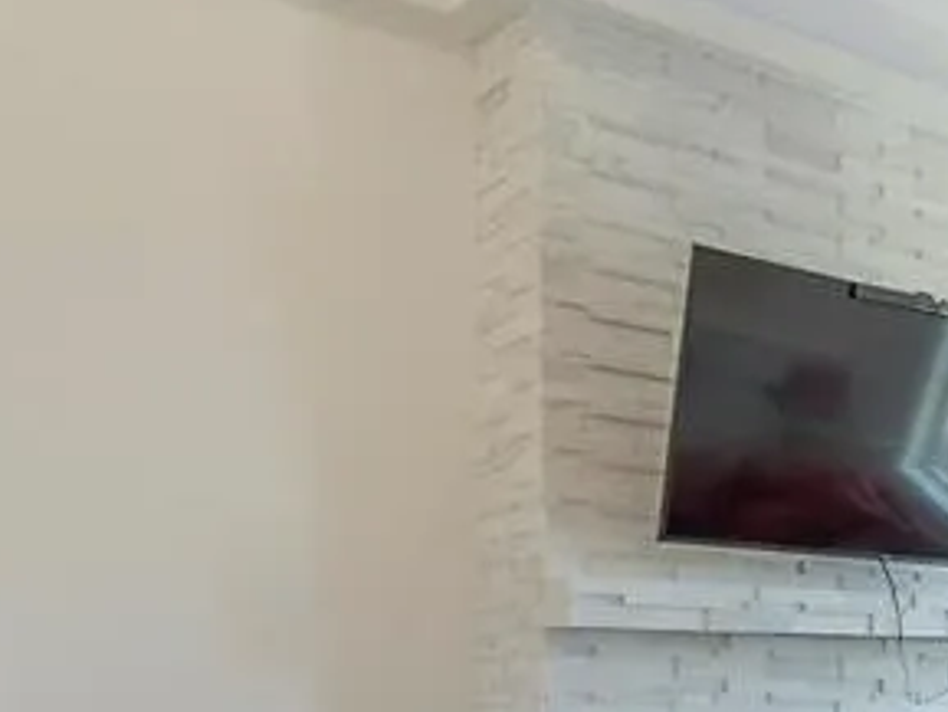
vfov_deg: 27.2
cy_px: 682
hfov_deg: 28.4
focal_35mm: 51
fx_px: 1397
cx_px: 1325
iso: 100
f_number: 11
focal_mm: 10
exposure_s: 1/50
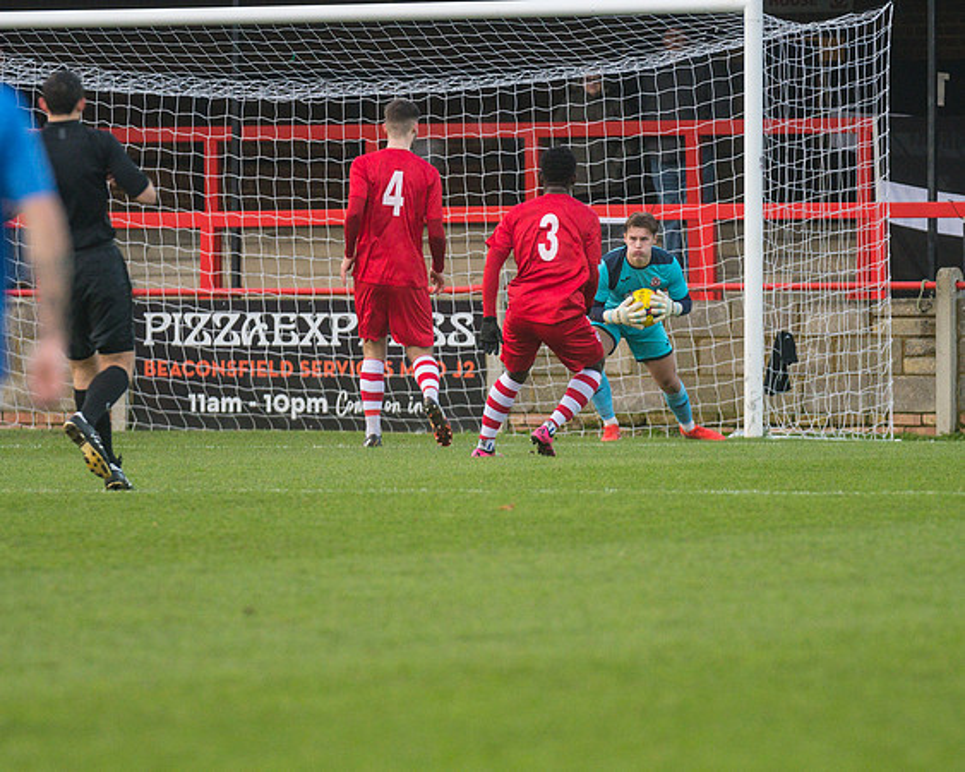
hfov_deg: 4.8
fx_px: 11504
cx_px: 483
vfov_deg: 3.8
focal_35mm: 403
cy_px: 362
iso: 2000
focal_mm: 220
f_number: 2.8
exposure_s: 1/2000
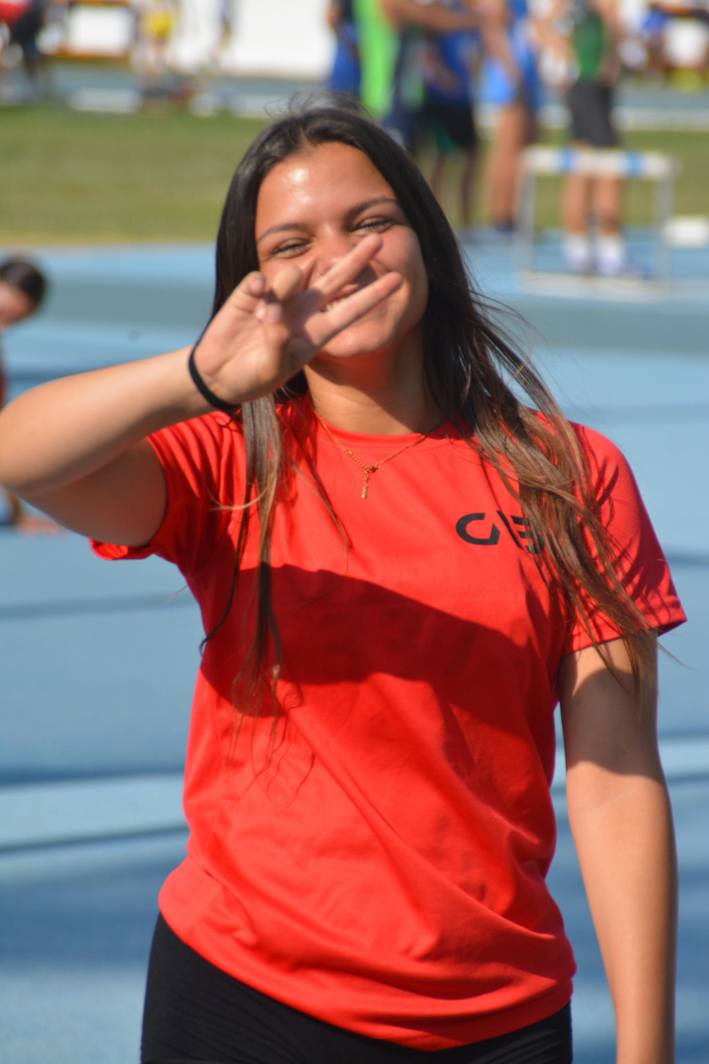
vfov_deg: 6.9
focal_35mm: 300
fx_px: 8863
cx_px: 354
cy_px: 532
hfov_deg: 4.6
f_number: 6.3
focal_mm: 200
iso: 400
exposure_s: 1/1600
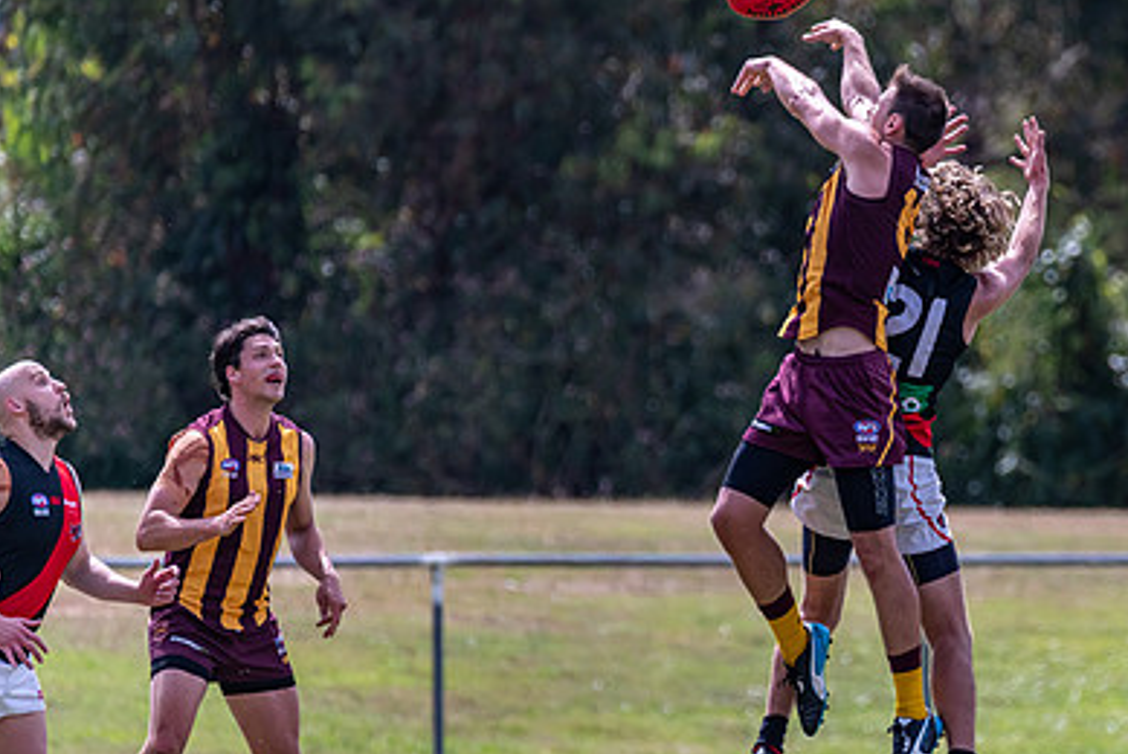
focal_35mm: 894
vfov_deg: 1.5
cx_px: 835
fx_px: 28032
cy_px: 486
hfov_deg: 2.3
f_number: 6.3
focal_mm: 600
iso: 800
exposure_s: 1/2000
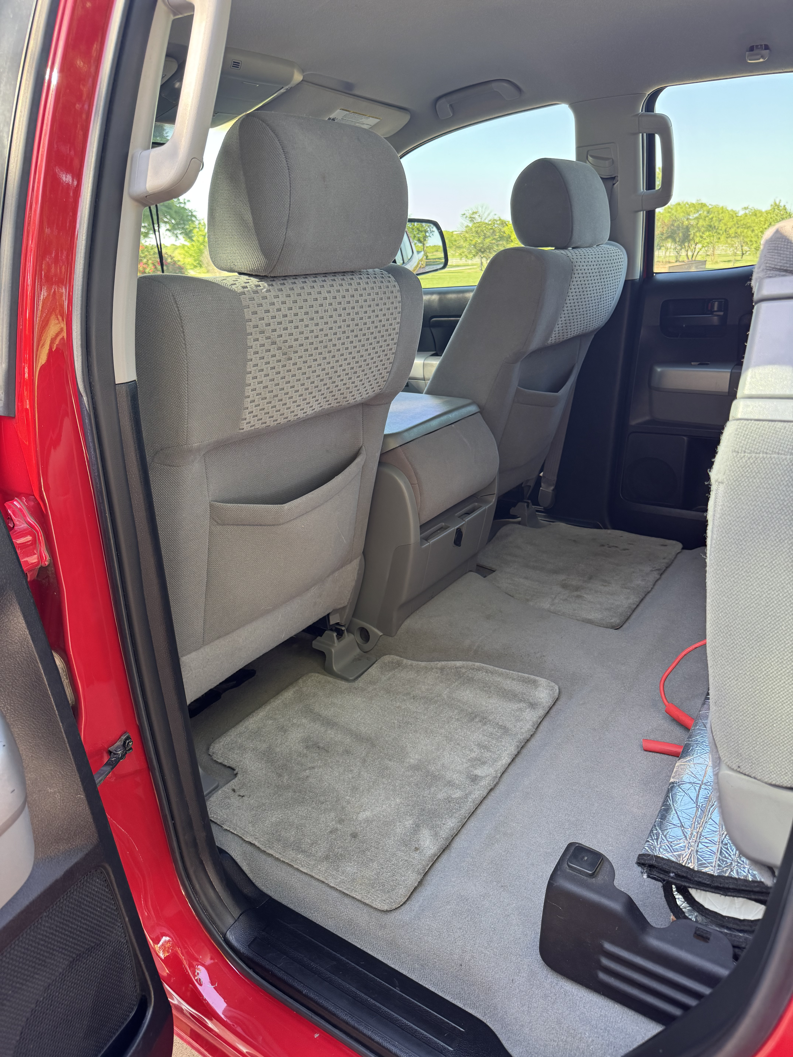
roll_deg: +3.3
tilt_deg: -21.7
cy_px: 528
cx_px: 396
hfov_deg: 56.8
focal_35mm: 24
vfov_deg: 71.6
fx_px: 733
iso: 160
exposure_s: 1/121
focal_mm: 6.76
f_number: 1.78
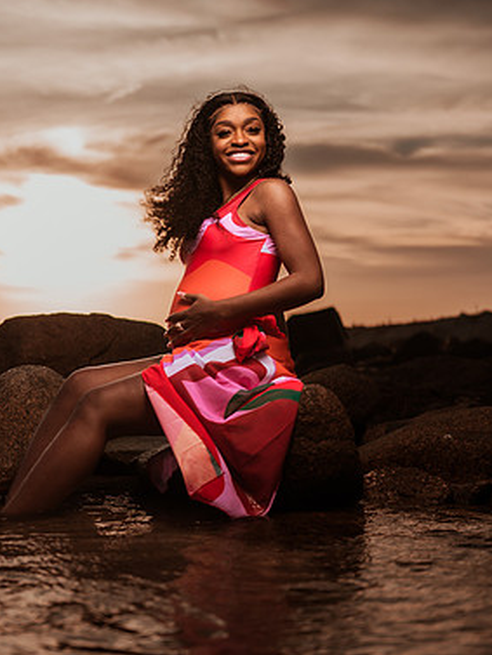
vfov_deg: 35.5
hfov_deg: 26.5
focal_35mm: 54
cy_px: 316
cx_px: 98
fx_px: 1023
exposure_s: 1/5000
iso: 100
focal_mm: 35
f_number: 1.8
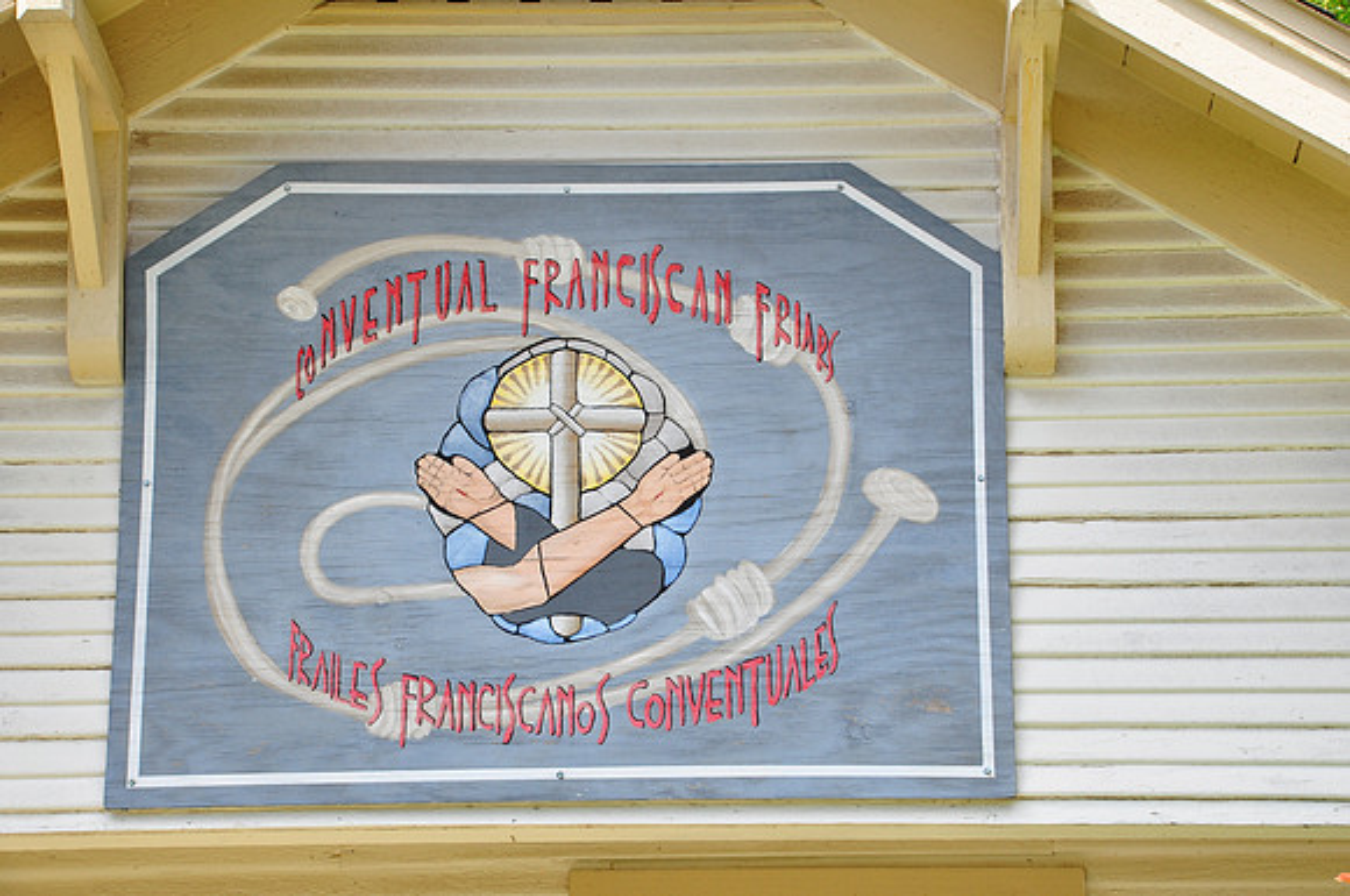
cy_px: 448
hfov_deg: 17.5
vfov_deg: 11.7
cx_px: 675
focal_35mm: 117
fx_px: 4381
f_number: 11
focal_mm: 78
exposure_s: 1/125
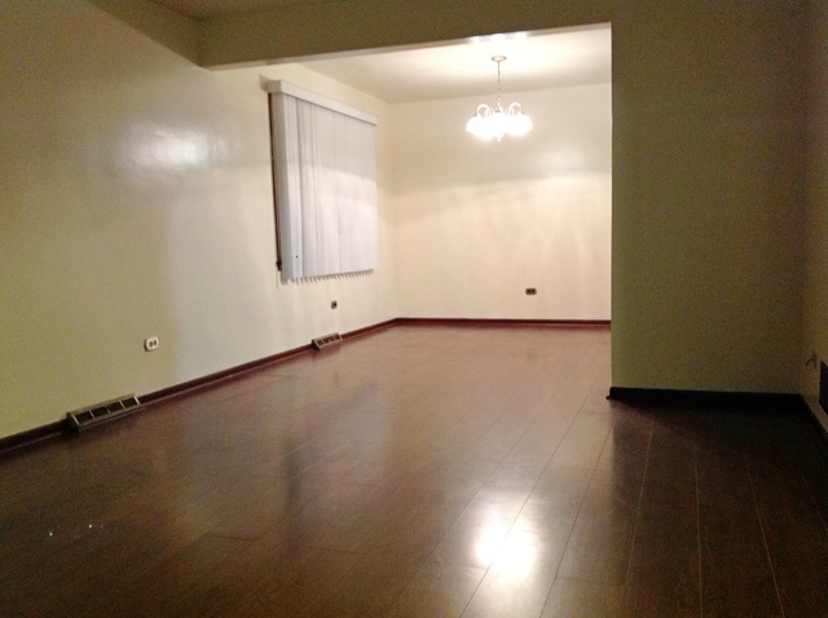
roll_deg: -0.4
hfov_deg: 52.7
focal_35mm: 35
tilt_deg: -5.1
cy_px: 309
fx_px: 836
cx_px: 414
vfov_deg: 40.6
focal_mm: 4.28
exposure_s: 1/15
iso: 250
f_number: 2.4
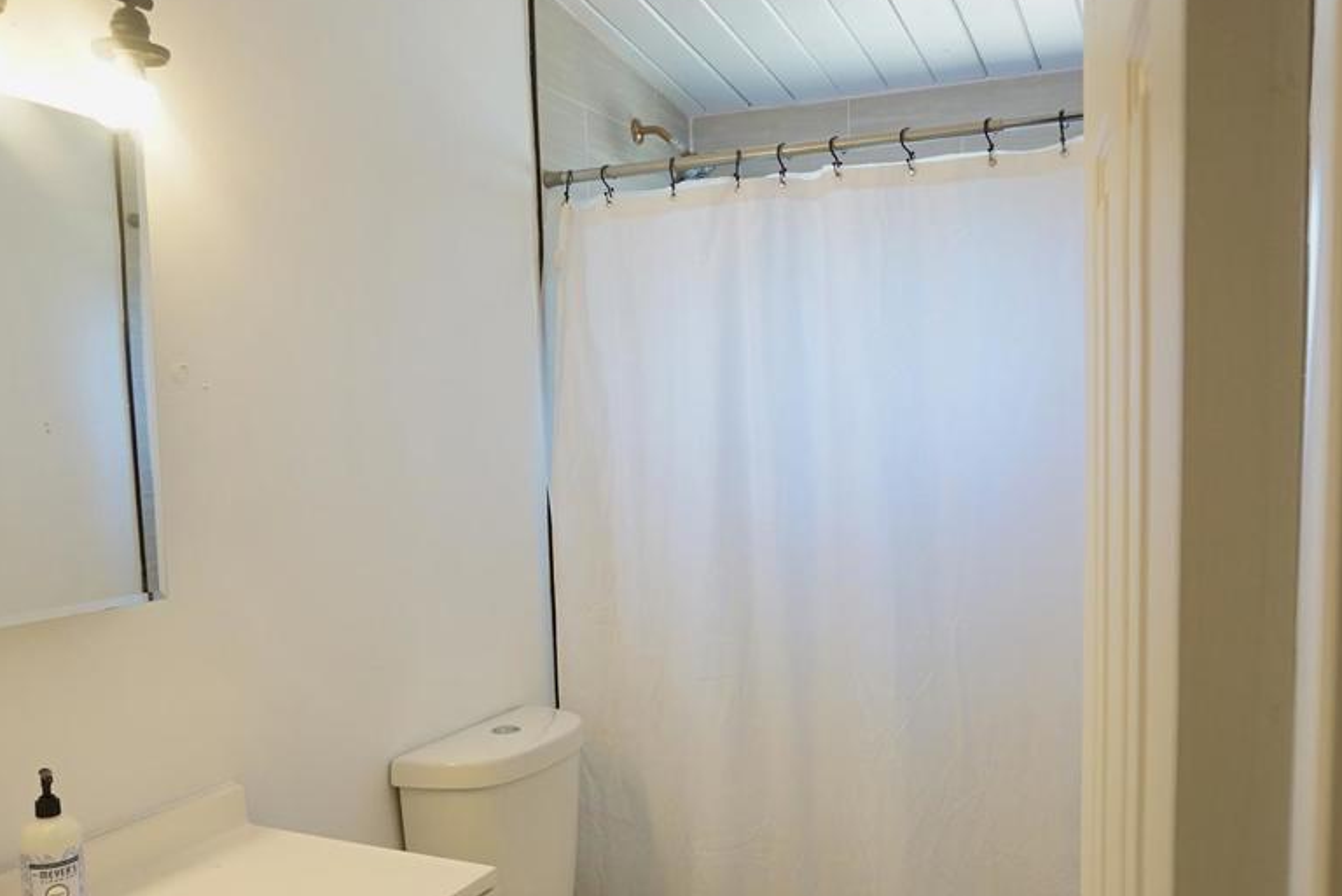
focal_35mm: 32
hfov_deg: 58.7
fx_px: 1194
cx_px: 692
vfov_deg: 41.0
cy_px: 543
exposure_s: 1/160
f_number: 4
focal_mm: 16
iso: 1000
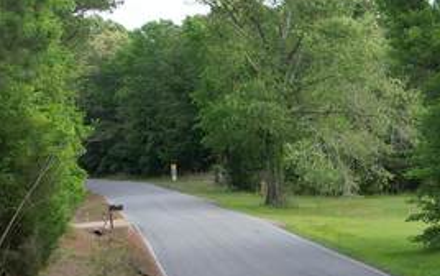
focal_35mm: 107
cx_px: 706
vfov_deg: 12.2
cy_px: 213
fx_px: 1284
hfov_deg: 17.1
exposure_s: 1/400
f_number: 2.8
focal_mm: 8.38
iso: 100
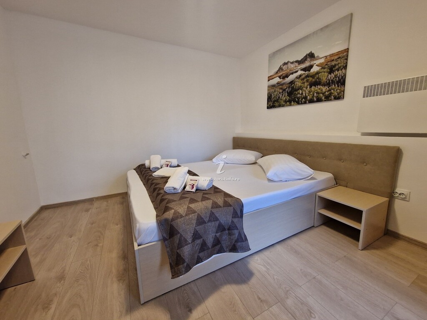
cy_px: 160
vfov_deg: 89.9
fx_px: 160
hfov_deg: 106.2
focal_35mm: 13
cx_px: 214
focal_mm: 2.2
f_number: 2.2
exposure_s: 1/33
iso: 320
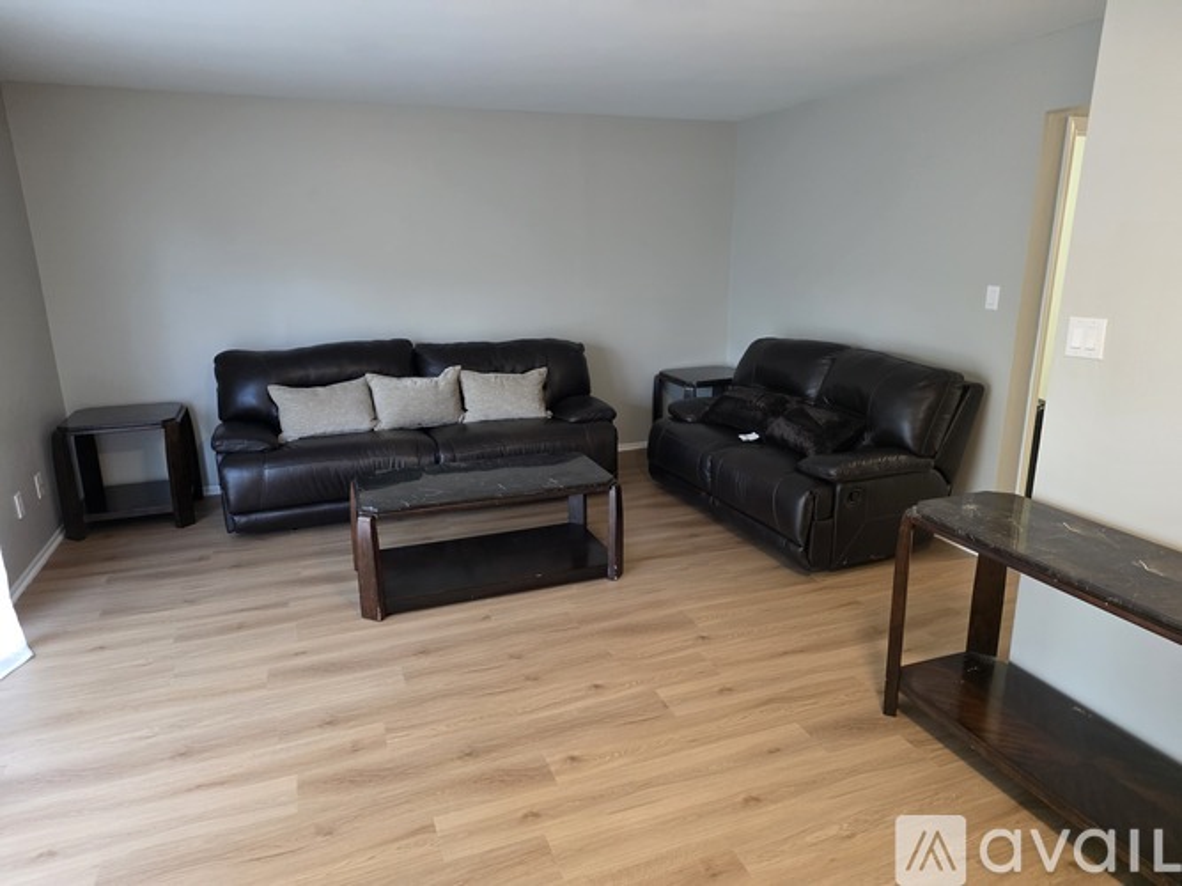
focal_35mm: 23
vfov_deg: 58.9
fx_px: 785
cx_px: 591
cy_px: 443
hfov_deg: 73.9
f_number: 1.7
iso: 1000
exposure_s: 1/120
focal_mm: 6.25
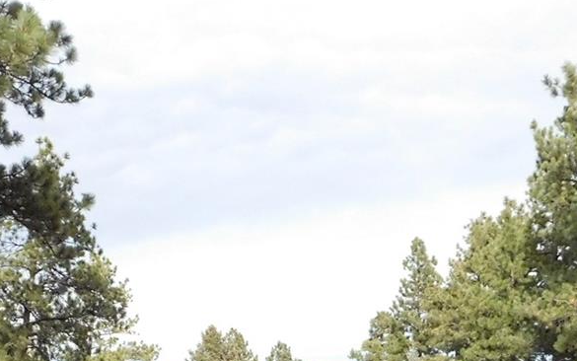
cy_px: 355
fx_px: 944
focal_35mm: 60
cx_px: 233
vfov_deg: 21.0
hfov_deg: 33.9
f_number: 6
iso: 800
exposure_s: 1/1000
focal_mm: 4
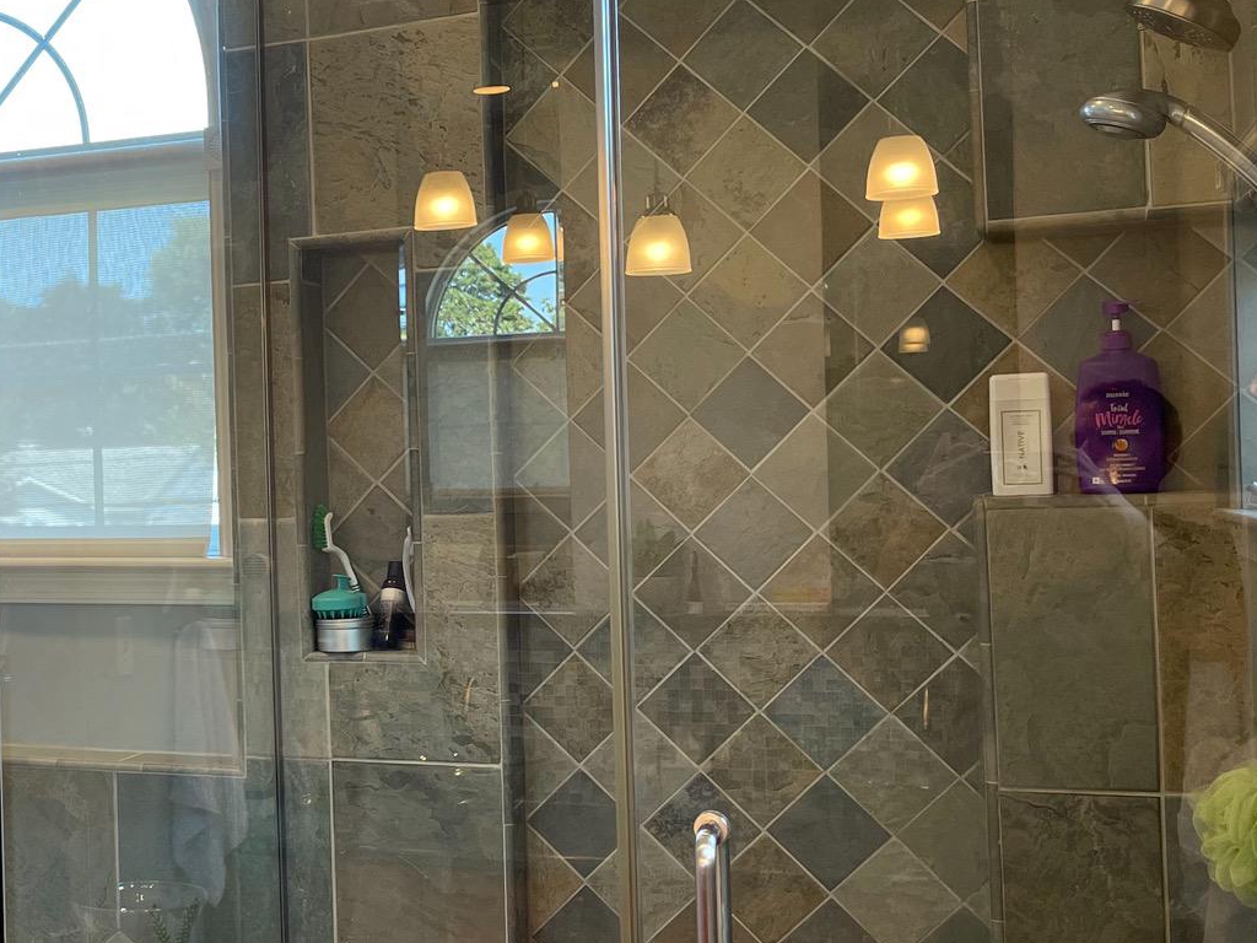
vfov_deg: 28.0
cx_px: 65
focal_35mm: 52
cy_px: 456
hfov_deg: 34.2
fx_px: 1888
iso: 80
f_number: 1.6
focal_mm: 5.1
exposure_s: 1/120
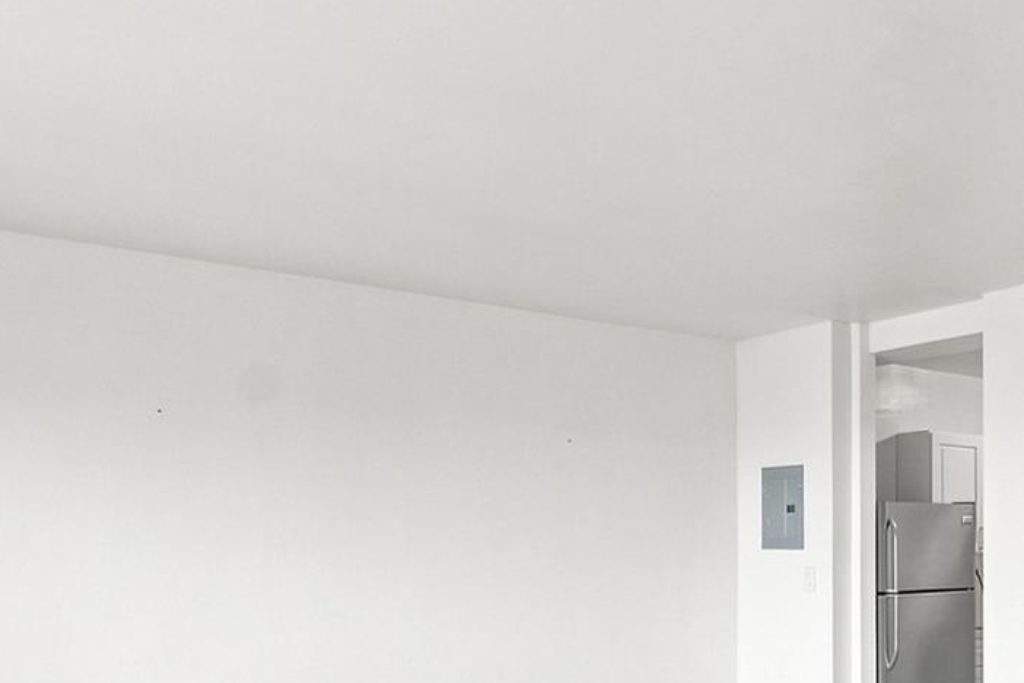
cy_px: 520
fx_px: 995
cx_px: 1044
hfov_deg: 45.2
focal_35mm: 35
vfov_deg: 36.9
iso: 400
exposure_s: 1/640
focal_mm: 8
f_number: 9
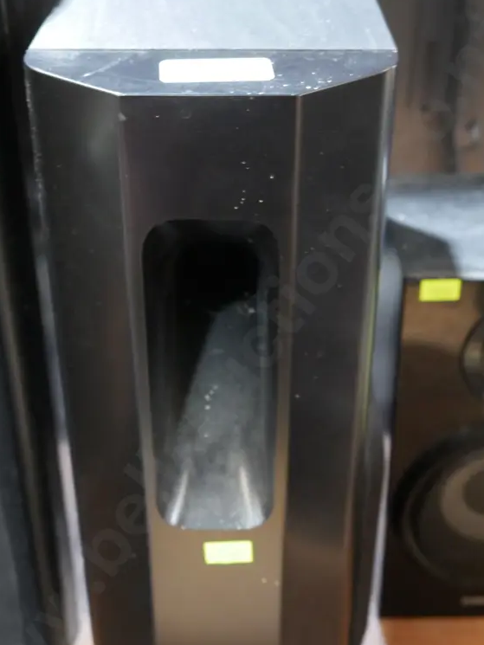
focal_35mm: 55
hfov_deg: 26.6
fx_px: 1025
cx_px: 239
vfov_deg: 34.9
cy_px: 376
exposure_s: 1/30
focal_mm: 20
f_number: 4.4
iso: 3200
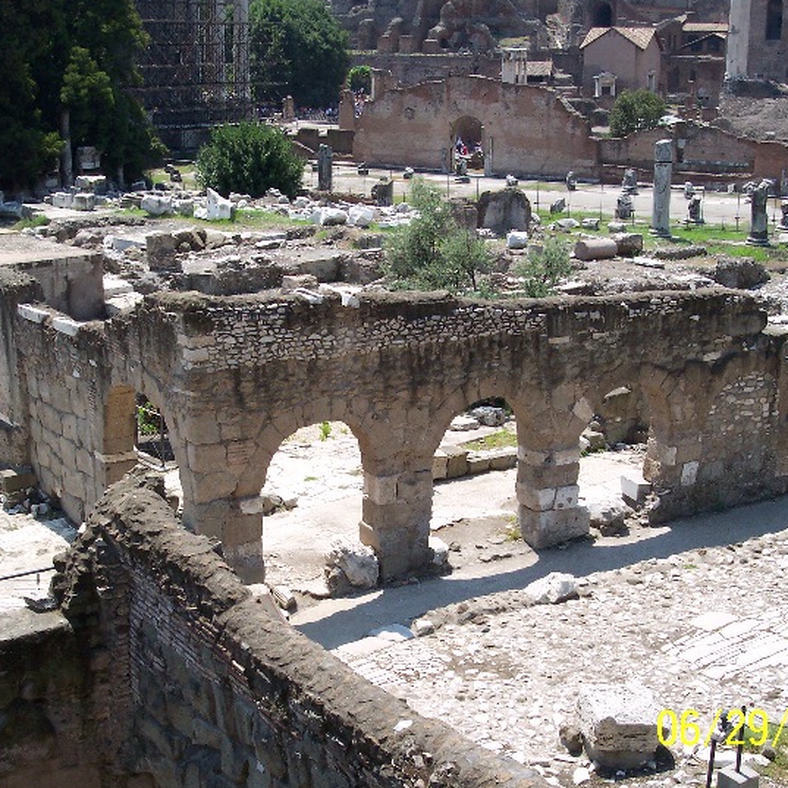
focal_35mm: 50
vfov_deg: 34.0
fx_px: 1288
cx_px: 355
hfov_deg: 34.0
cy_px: 398
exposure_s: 1/500
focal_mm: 8
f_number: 4.8
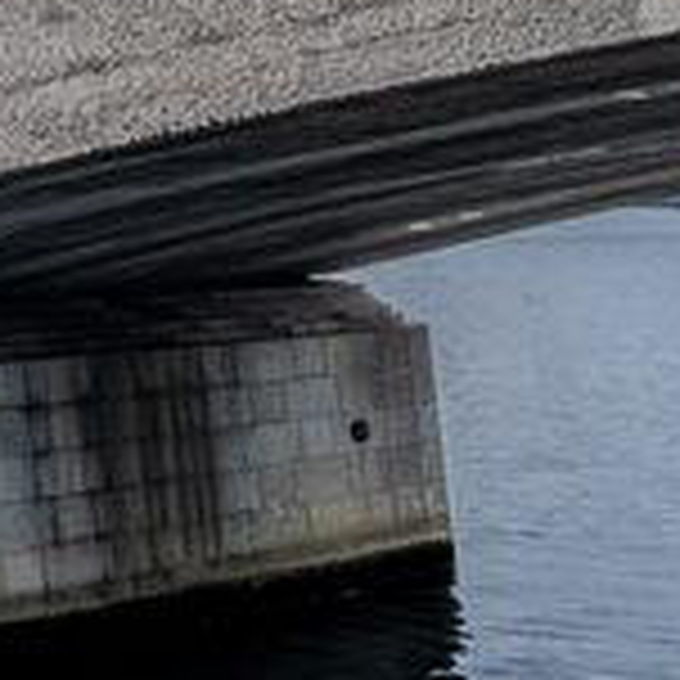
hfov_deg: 11.3
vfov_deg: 15.5
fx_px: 2400
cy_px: -140
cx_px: -1247
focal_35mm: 108
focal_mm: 16
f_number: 8
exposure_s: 1/250
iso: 100
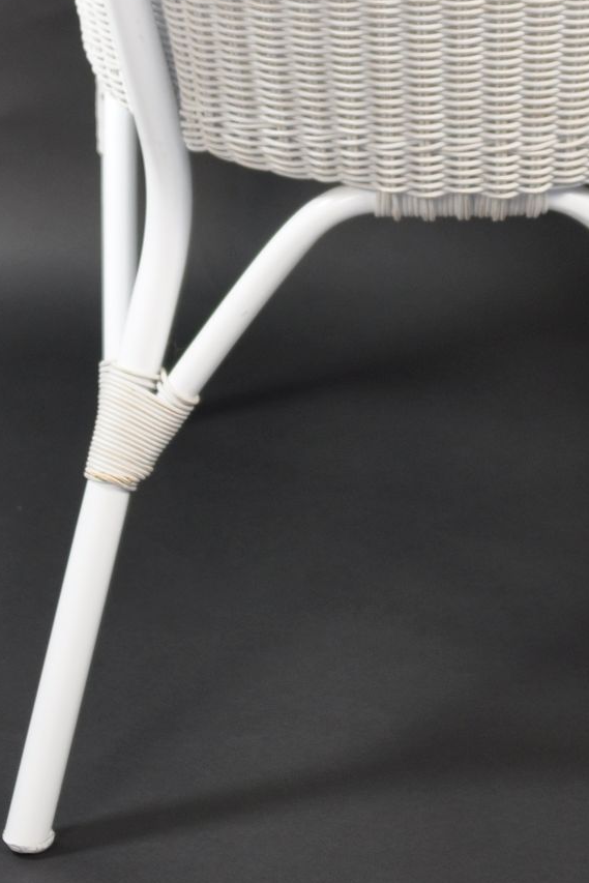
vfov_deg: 17.7
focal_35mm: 113
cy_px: 1
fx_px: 2772
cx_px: 450
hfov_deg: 12.1
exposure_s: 1/125
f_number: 3
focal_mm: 30
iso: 400
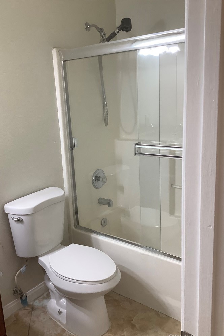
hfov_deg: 39.9
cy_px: 170
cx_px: 97
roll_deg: +4.5
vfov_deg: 57.2
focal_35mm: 33
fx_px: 308
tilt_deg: -14.4
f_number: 2.4
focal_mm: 3.3
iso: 80
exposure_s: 1/60
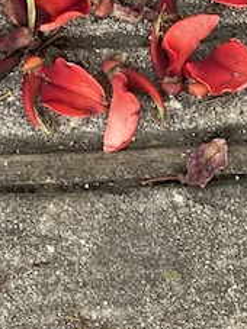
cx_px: 283
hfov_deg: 7.4
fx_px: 1895
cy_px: 515
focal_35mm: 199
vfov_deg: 9.6
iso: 20
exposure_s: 1/225
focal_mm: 6
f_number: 2
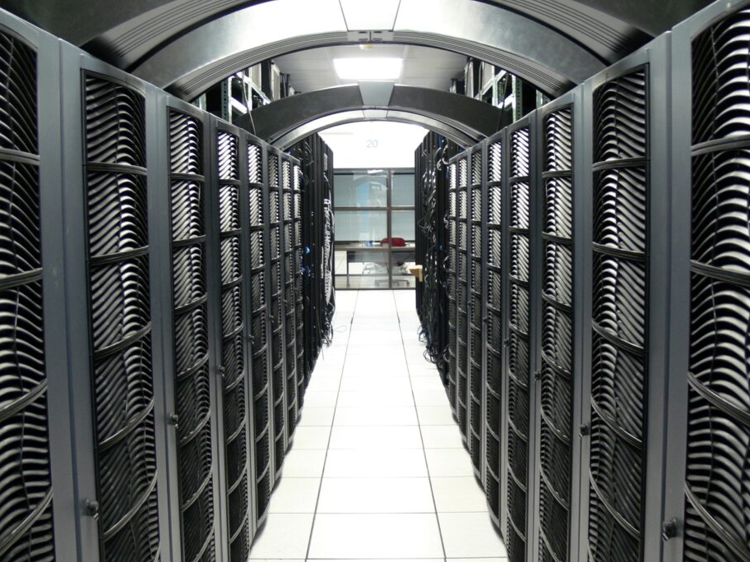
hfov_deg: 45.8
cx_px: 375
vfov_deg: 35.1
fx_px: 888
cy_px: 237
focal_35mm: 41
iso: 80
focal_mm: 7.4
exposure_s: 1/3.2
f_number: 2.8
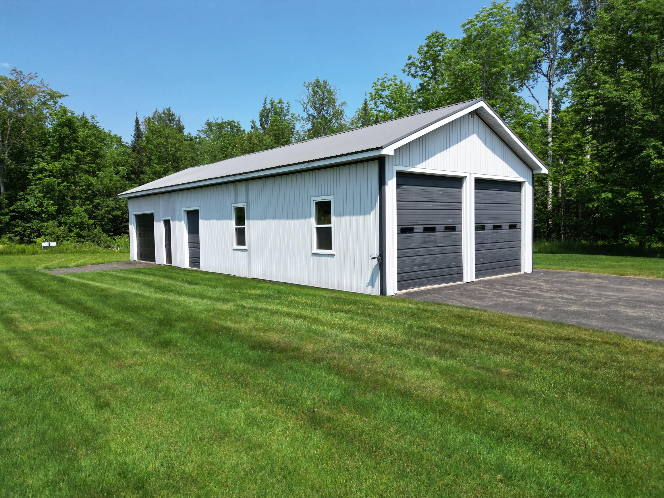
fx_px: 460
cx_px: 332
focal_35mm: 24
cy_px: 249
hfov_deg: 71.6
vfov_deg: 56.8
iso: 100
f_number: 1.7
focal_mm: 6.72
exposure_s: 1/2500
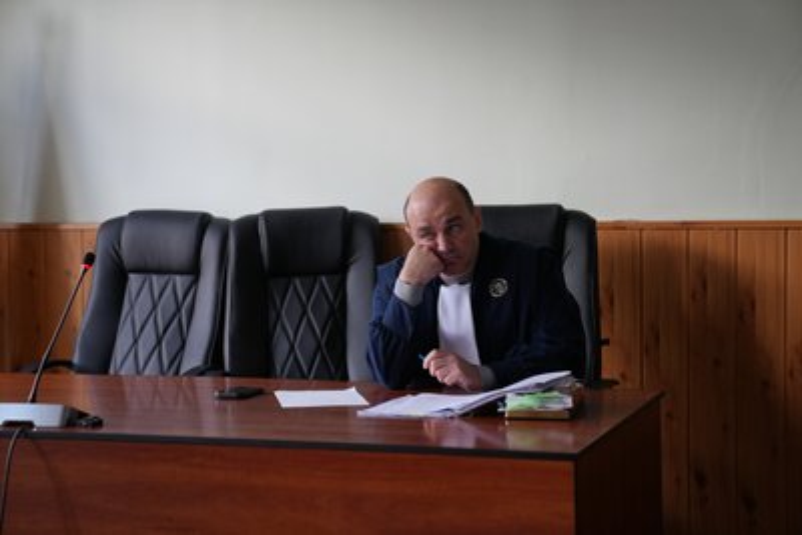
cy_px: 268
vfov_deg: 19.5
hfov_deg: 28.8
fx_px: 1560
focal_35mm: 70
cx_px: 401
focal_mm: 70
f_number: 2.8
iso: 160
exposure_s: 1/50
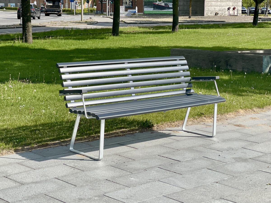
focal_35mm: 52
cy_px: 102
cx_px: 136
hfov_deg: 36.8
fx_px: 407
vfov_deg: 28.0
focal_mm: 6
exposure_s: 1/1712
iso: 32
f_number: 2
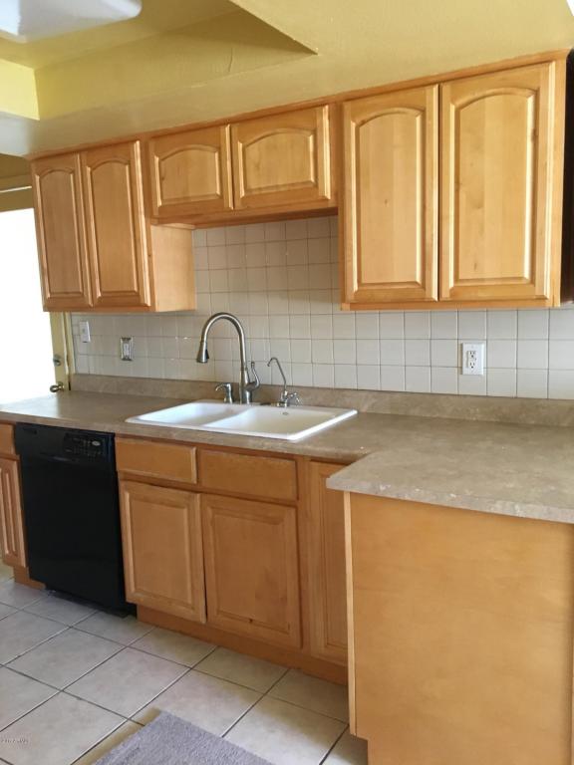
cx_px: 287
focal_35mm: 29
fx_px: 641
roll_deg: +1.3
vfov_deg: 61.7
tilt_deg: -7.4
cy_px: 382
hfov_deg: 48.2
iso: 200
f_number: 2.2
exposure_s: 1/24
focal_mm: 4.15
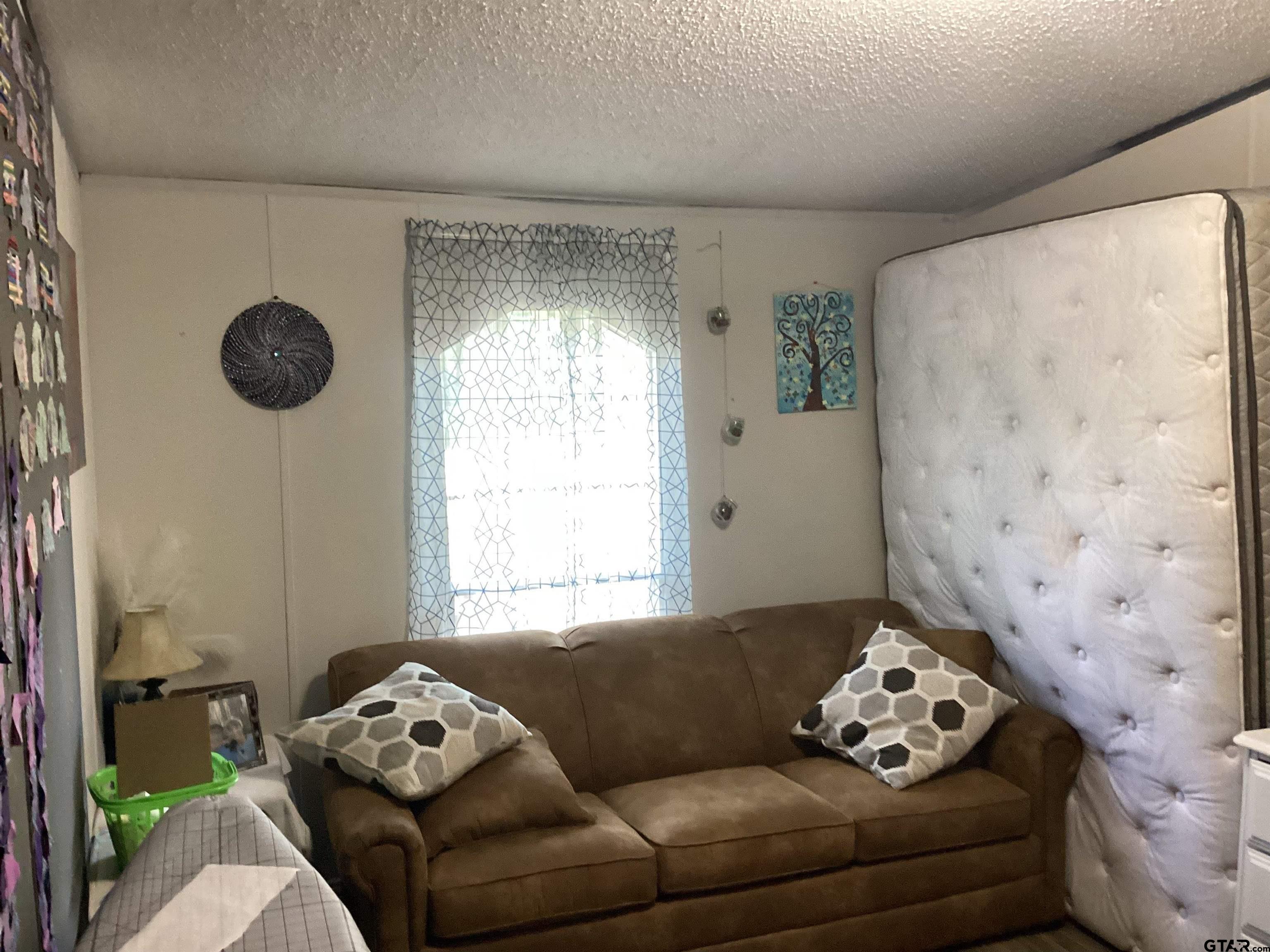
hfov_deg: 58.4
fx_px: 1137
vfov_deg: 45.4
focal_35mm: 31
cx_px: 635
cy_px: 476
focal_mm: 3.3
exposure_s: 1/60
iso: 250
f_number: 2.4
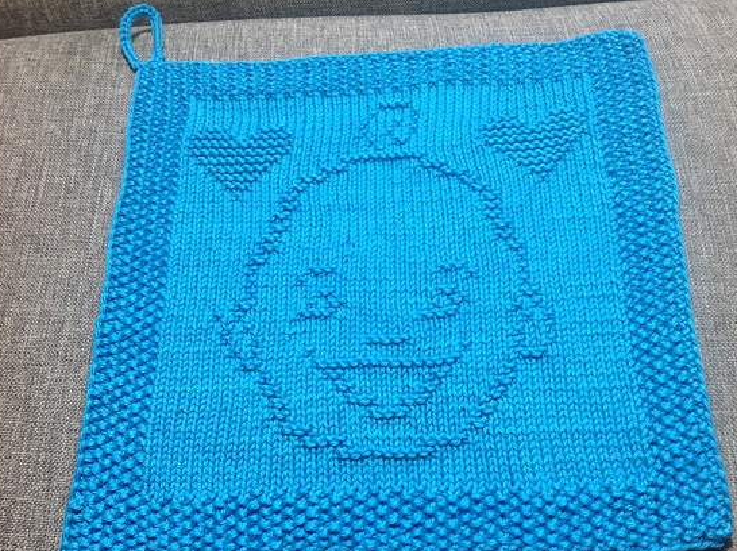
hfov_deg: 45.7
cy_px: 297
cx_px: 414
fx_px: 872
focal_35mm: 41
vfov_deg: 35.0
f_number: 2.4
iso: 50
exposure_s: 1/15
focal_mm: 4.28
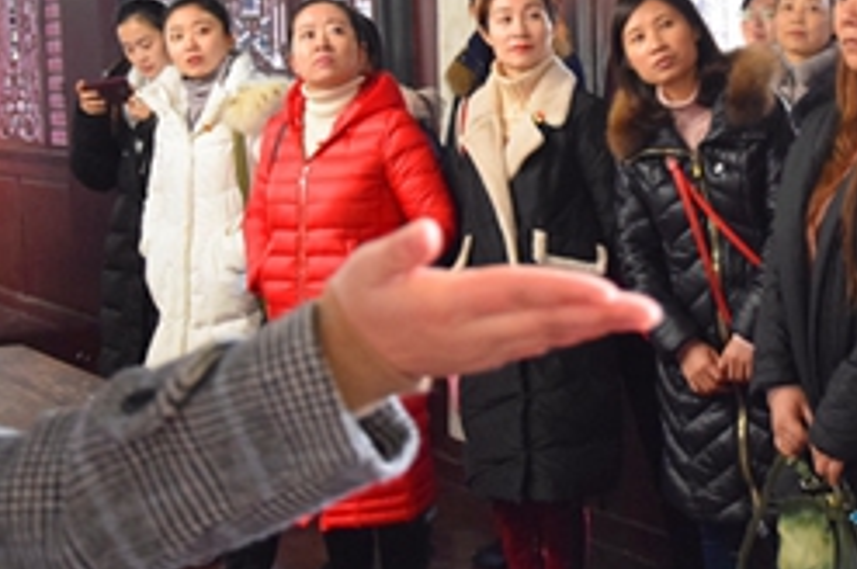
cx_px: 586
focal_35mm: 73
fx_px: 1736
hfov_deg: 27.5
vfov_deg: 18.6
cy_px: 182
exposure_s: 1/25
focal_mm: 24
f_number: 3.8
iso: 3200
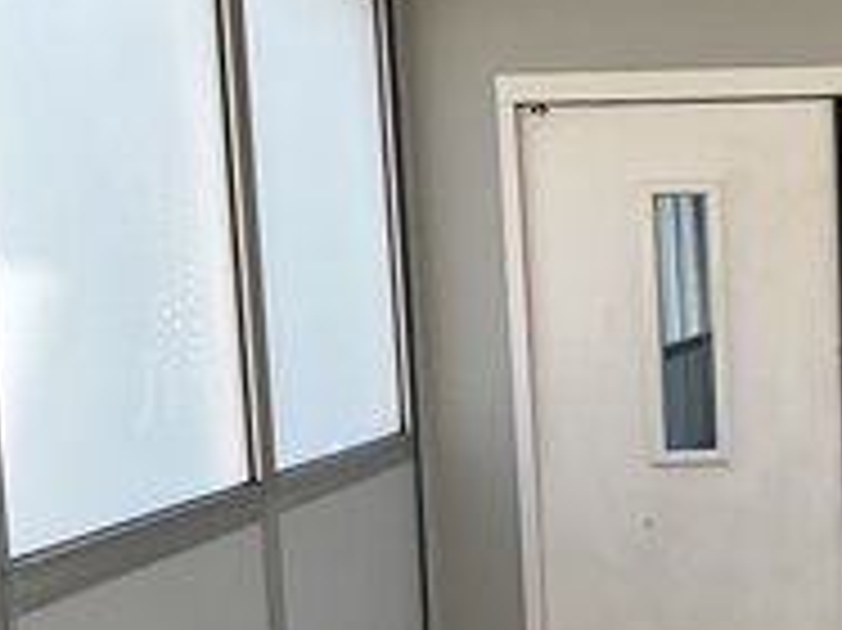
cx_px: 878
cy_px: 432
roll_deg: +0.6
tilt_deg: -6.5
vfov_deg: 23.5
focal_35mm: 62
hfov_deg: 28.9
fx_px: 1507
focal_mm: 3
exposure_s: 1/177
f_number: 1.8
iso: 20
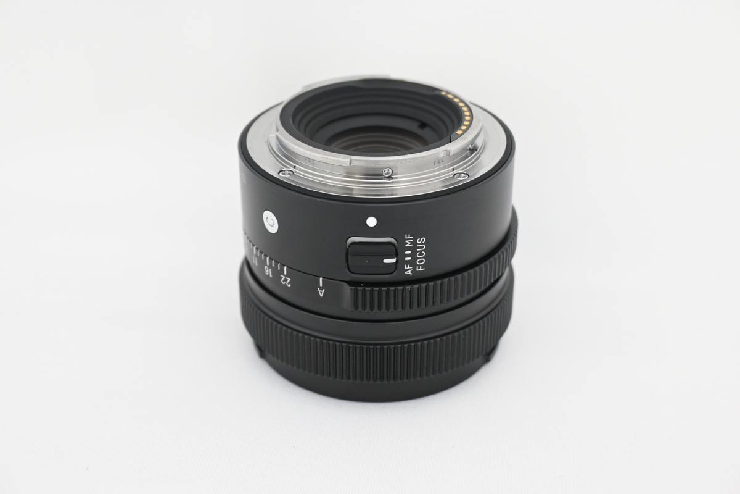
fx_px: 1141
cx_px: 370
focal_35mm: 56
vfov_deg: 24.4
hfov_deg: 35.9
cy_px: 247
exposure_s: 1/40
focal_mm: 37
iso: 1000
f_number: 5.3
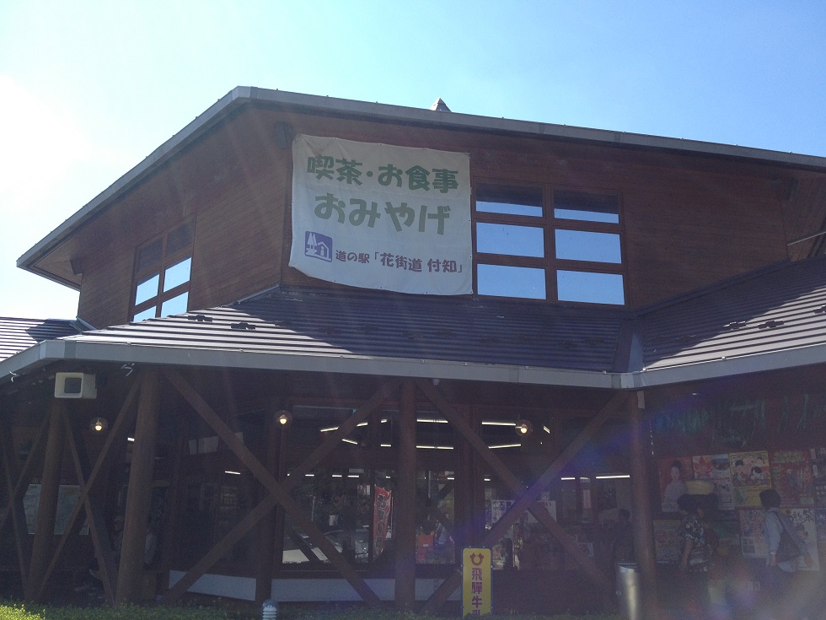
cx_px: 413
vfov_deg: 40.7
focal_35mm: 35
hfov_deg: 52.6
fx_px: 835
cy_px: 310
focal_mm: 4.28
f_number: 2.4
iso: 50
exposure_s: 1/876
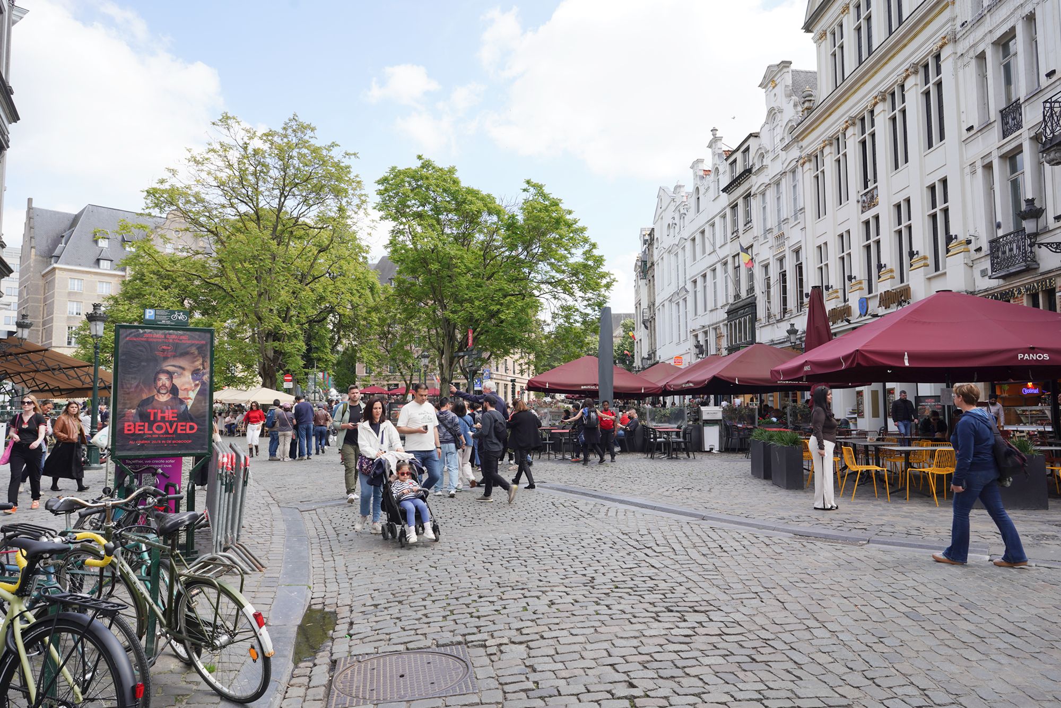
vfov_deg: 53.1
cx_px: 530
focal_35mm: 24
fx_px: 707
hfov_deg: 73.7
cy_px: 354
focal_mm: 24
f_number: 9
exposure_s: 1/100
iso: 100
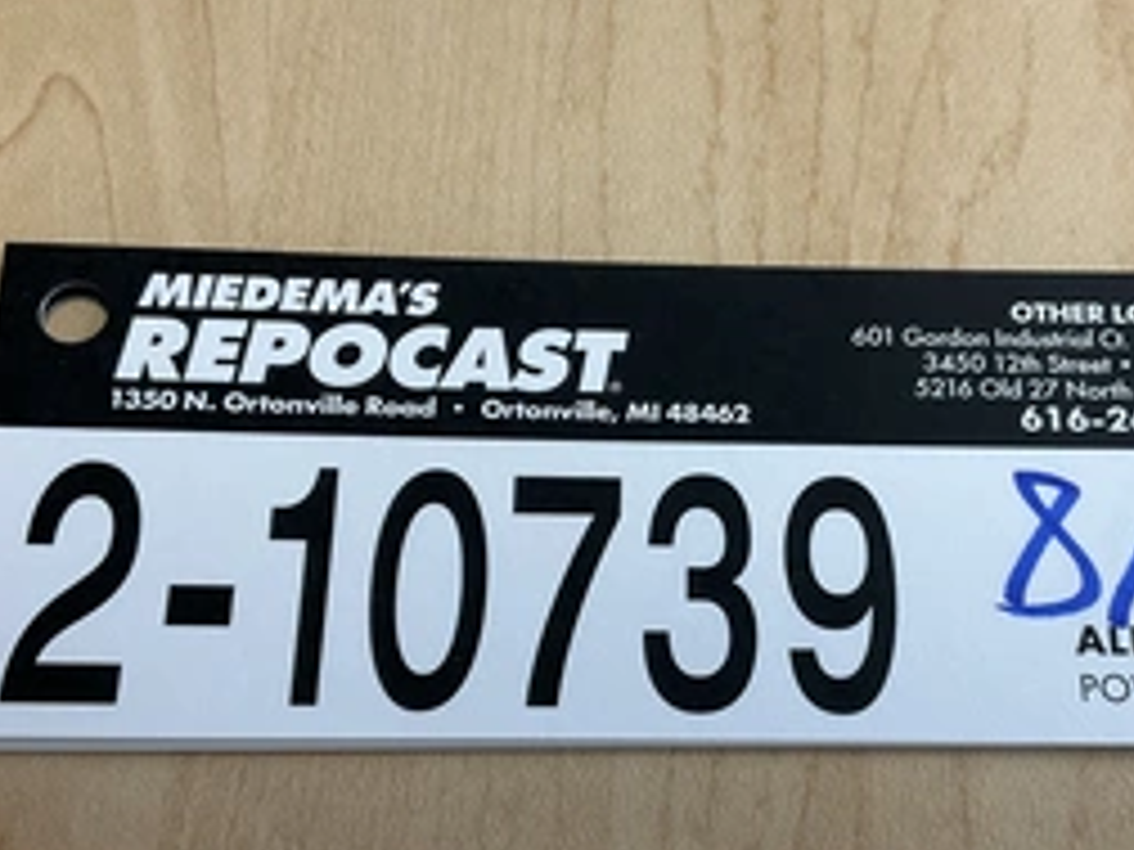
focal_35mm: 46
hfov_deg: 40.9
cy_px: 508
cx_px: 716
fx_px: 1507
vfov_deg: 31.4
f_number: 1.8
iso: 64
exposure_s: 1/82
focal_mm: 3
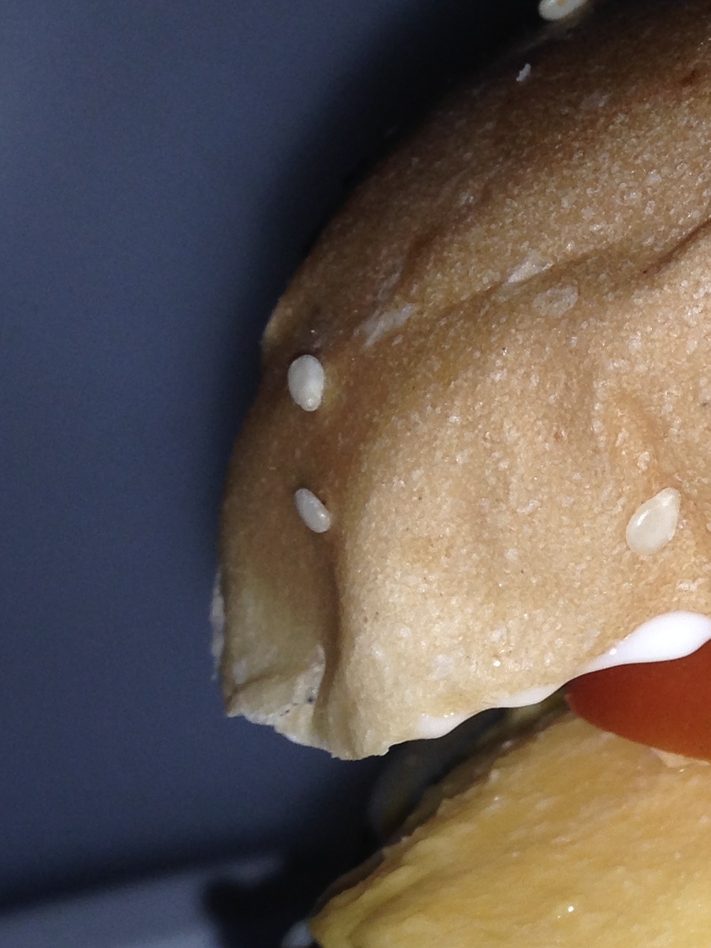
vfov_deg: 19.5
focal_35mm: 99
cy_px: 863
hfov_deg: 14.2
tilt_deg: -14.6
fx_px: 2711
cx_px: 972
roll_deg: +1.7
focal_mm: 4.12
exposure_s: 1/162
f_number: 2.4
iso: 50
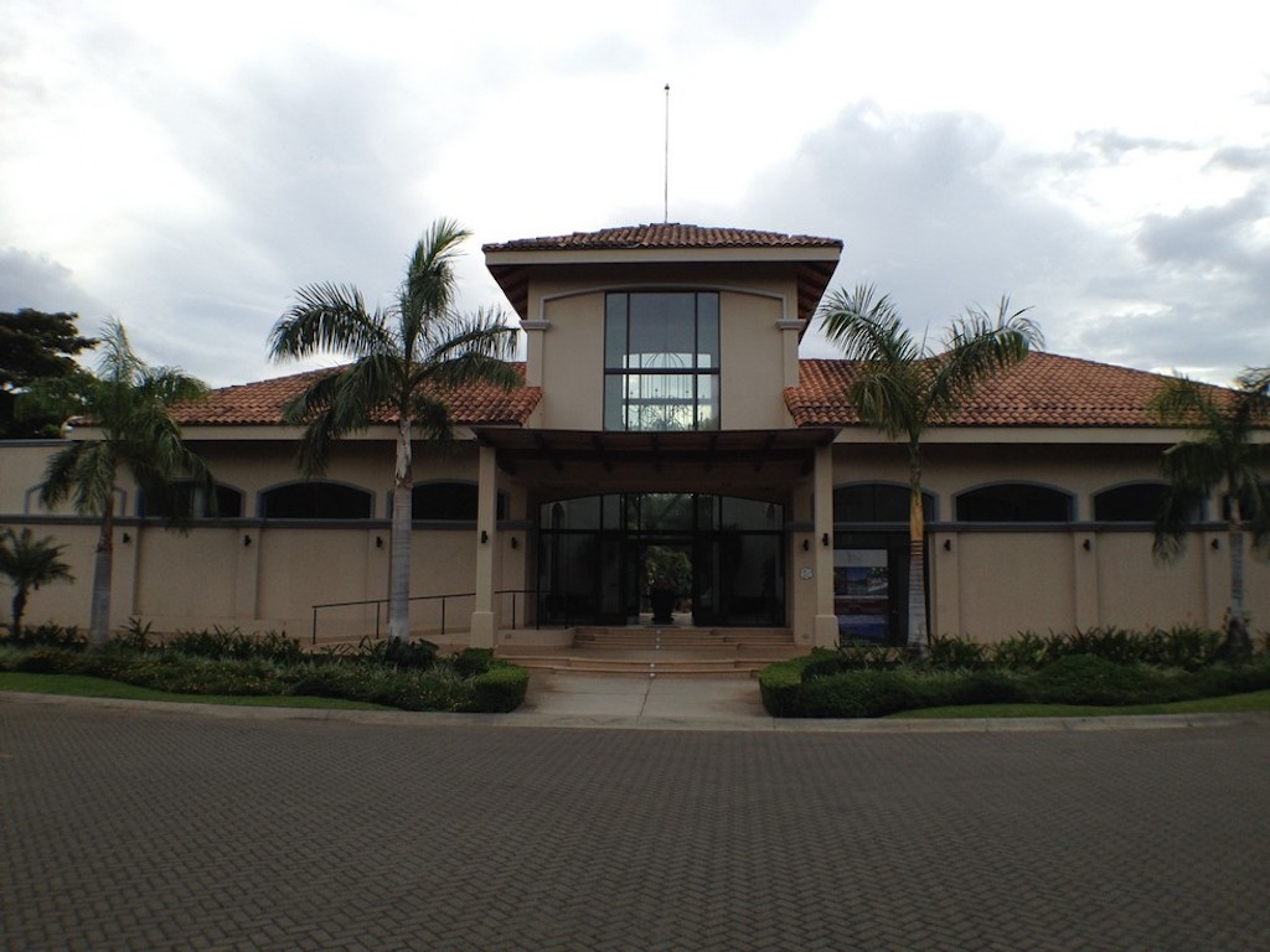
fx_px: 1284
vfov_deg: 40.7
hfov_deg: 52.6
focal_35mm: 35
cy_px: 476
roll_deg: -0.4
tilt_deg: +7.1
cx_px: 635
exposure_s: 1/1200
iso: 50
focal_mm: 4.28
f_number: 2.4
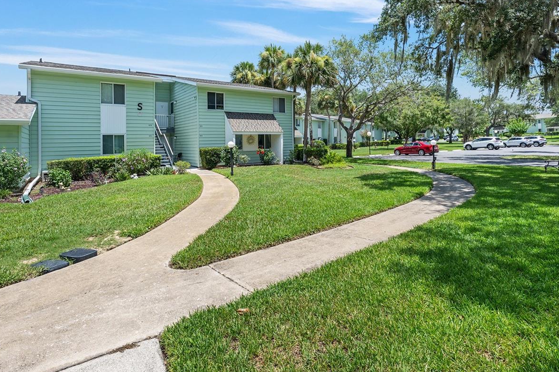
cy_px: 141
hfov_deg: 86.9
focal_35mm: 19
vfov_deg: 63.7
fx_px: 295
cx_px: 282
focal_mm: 14
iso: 320
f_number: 8
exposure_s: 1/400
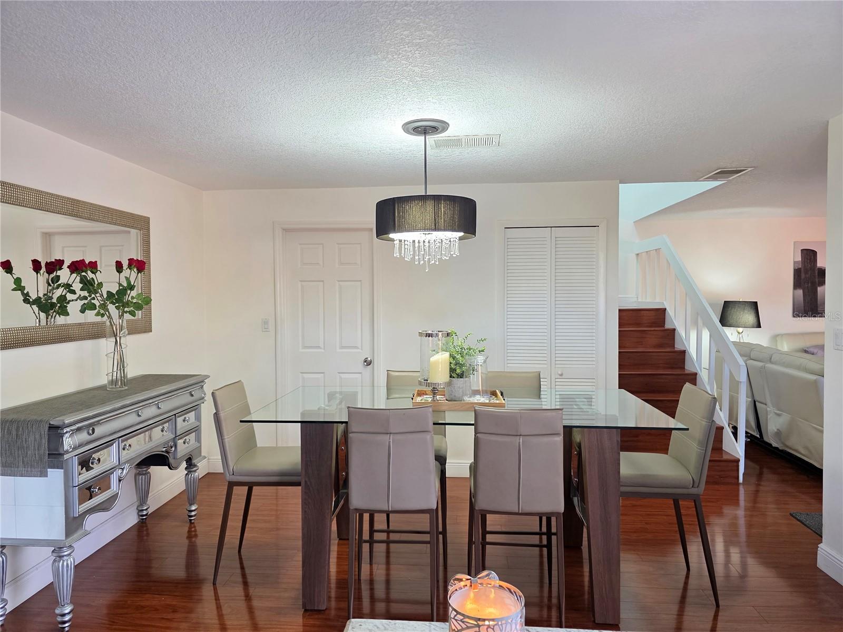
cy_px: 316
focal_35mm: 23
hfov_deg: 73.9
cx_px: 422
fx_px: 560
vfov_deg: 58.9
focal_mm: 6.3
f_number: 1.7
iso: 320
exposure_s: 1/120
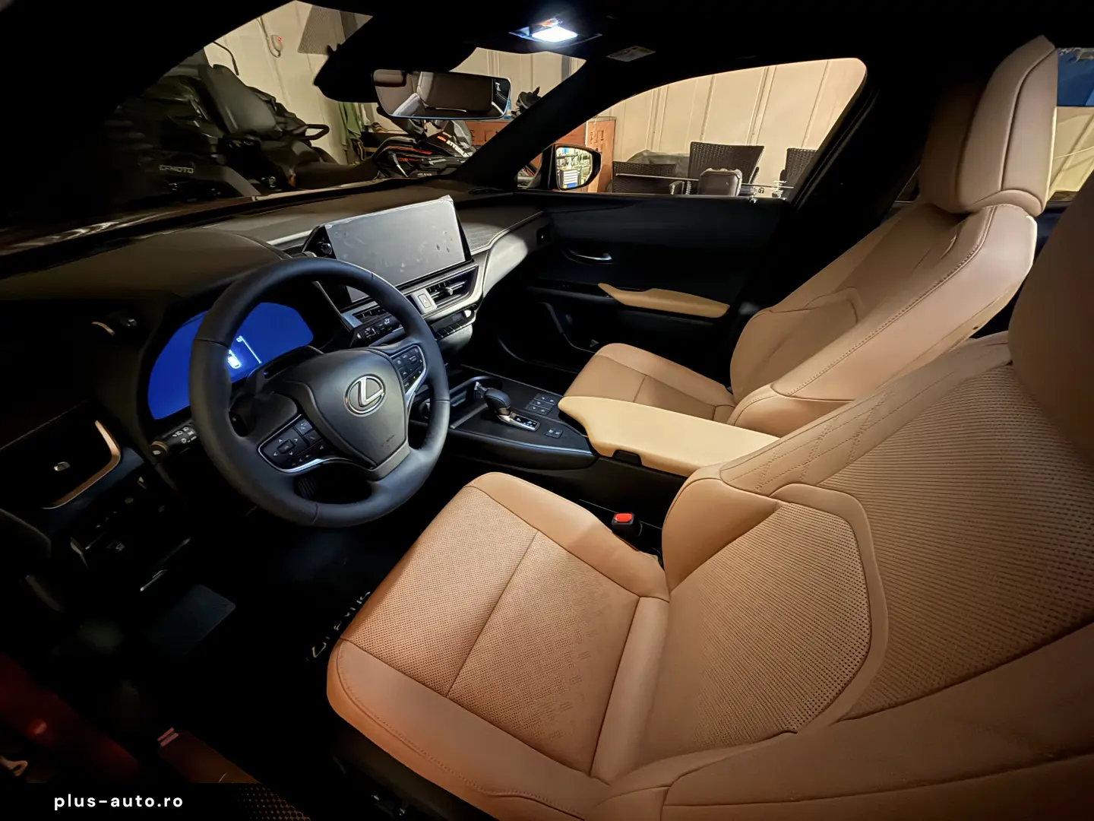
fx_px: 442
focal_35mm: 14
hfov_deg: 102.1
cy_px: 410
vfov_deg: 85.7
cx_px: 547
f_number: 2.2
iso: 1250
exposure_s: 1/9
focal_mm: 2.22
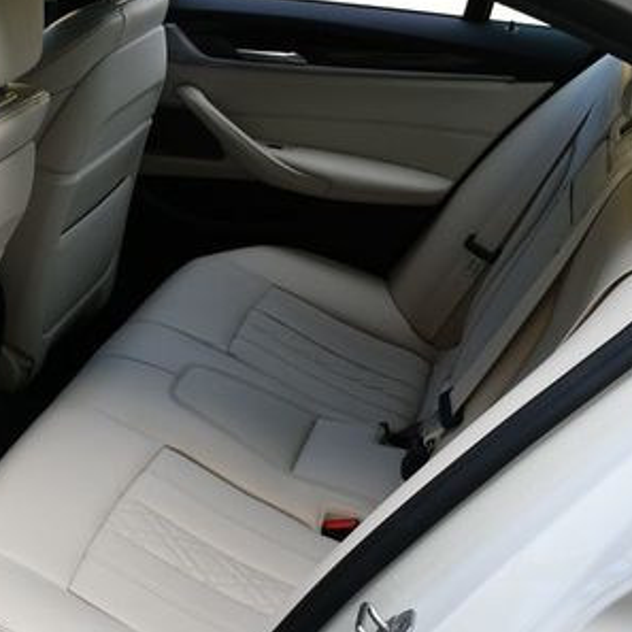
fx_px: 1363
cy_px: 304
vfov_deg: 26.1
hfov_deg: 25.6
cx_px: 111
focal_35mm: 66
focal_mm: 18
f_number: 5.6
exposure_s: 1/250
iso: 220
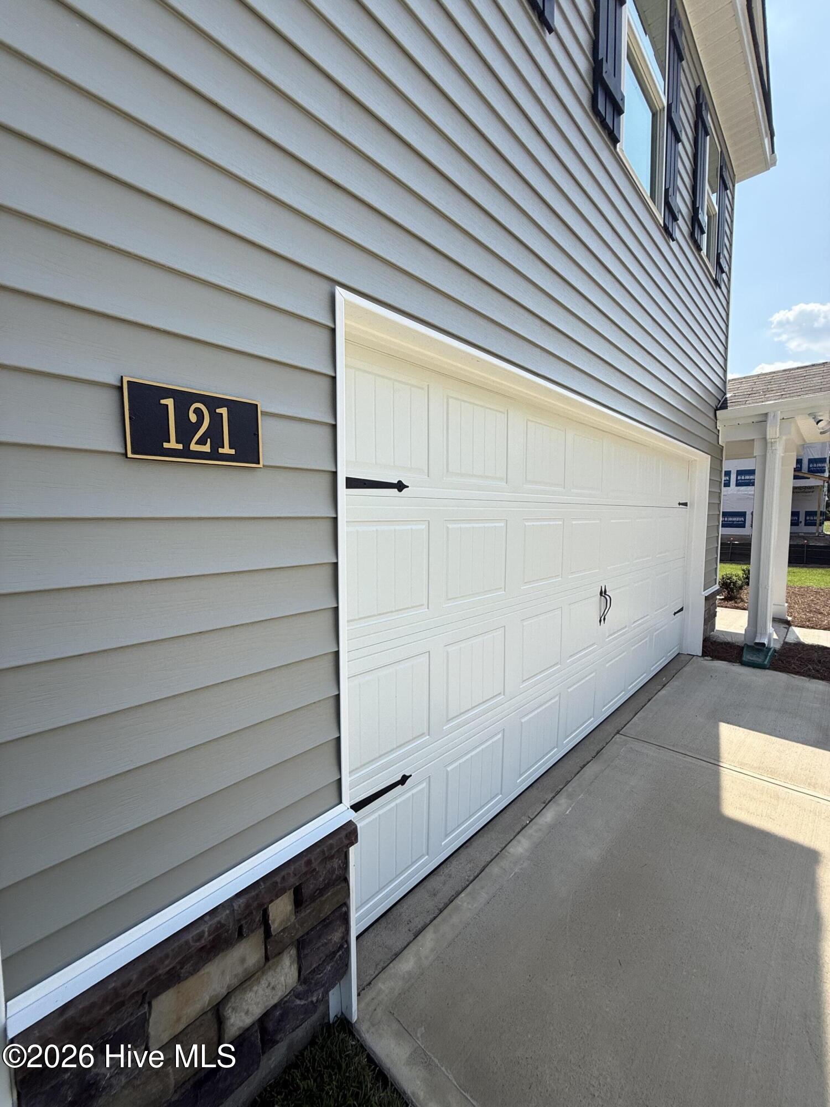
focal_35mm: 14
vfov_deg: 102.1
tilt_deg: -5.4
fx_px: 448
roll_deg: +0.4
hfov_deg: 85.7
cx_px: 415
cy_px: 554
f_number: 2.2
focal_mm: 2.22
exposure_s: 1/1795
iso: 50
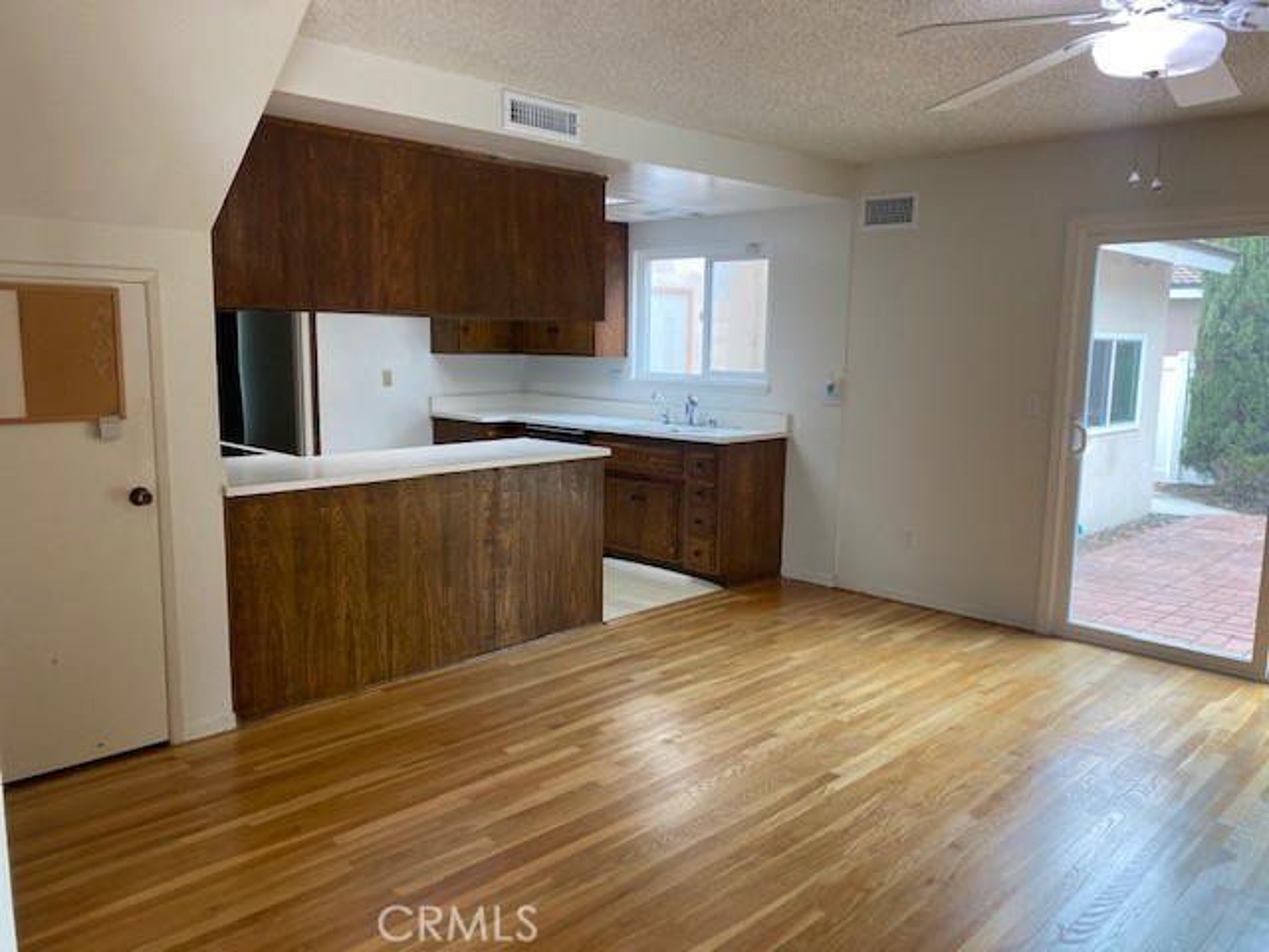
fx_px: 953
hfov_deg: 67.3
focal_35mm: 26
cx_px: 634
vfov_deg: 53.1
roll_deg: -0.3
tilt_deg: -7.9
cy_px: 476
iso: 64
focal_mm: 4.25
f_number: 1.8
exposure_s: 1/60
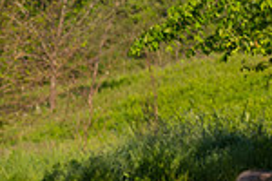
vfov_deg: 3.6
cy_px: 153
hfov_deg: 5.3
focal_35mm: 386
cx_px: -214
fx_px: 2916
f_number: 5.6
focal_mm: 100
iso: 400
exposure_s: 1/2000
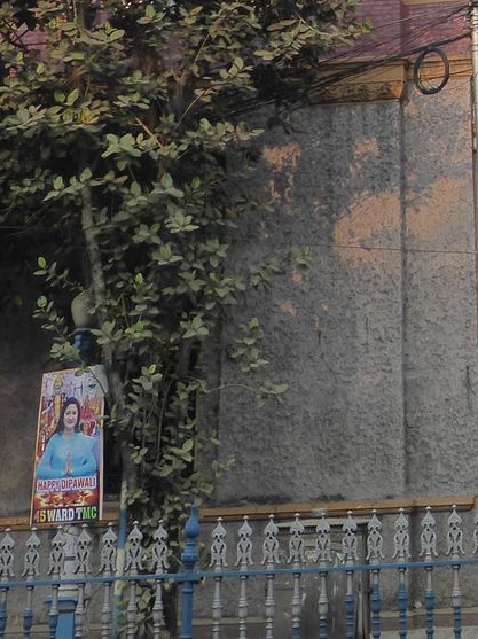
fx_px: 1696
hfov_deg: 15.6
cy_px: -180
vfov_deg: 19.7
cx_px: 531
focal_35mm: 92
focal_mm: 5.4
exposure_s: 1/320
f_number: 3.5
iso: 160
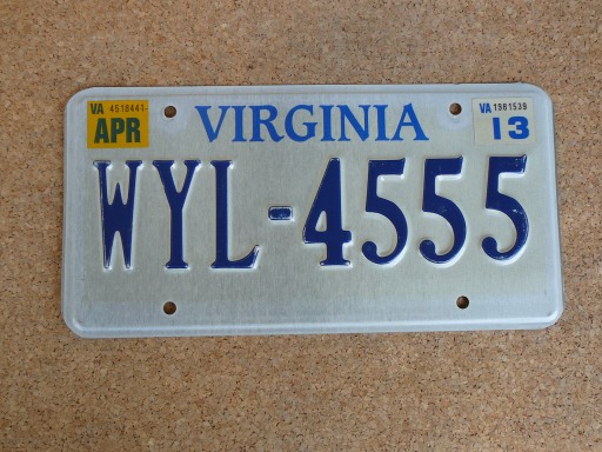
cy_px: 226
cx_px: 301
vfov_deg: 33.6
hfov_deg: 43.9
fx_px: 748
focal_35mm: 43
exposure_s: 1/320
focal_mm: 6.4
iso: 80
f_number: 3.2
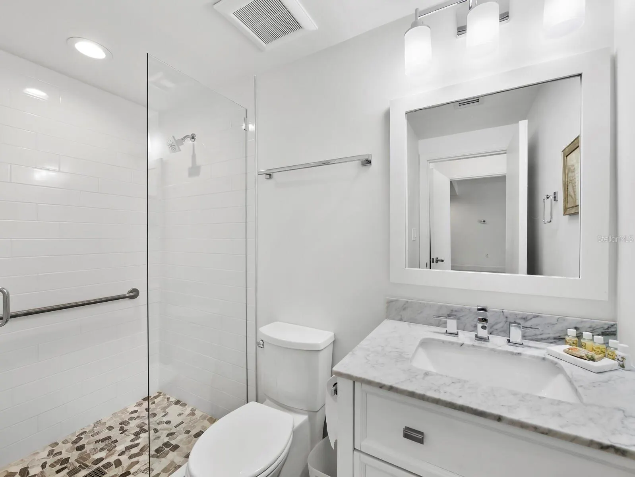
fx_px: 257
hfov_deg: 102.0
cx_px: 318
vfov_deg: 85.7
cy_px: 238
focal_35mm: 14
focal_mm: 7
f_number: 7.1
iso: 400
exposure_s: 1/10
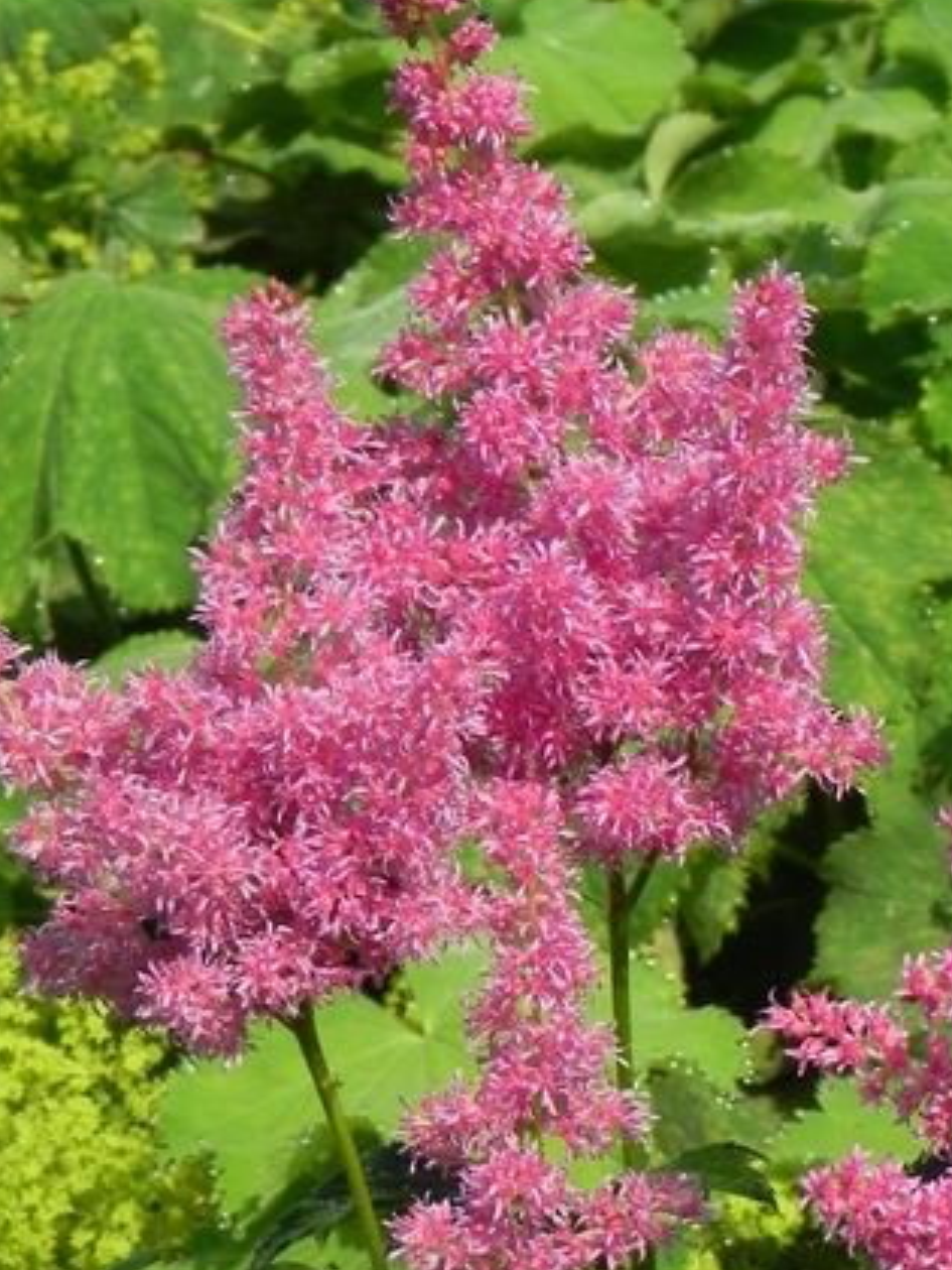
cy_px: 898
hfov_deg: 7.4
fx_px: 7334
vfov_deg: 9.9
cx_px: 843
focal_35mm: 200
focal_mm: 18.8
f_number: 7.1
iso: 160
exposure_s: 1/200
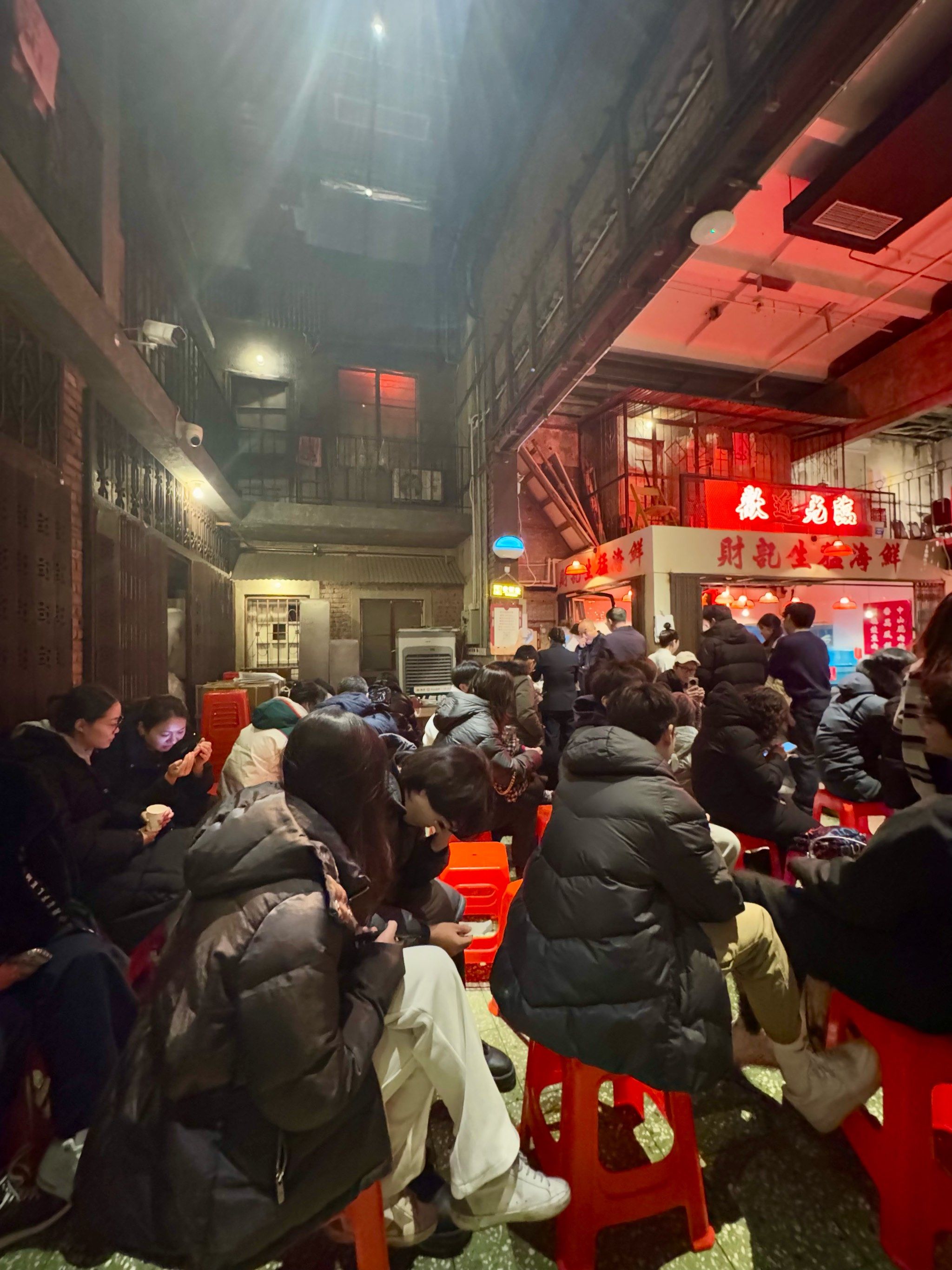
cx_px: 476
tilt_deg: +1.5
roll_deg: +1.6
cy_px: 635
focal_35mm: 14
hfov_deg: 85.7
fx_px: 513
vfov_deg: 102.1
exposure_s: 1/25
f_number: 2.2
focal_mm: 2.22
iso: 2000
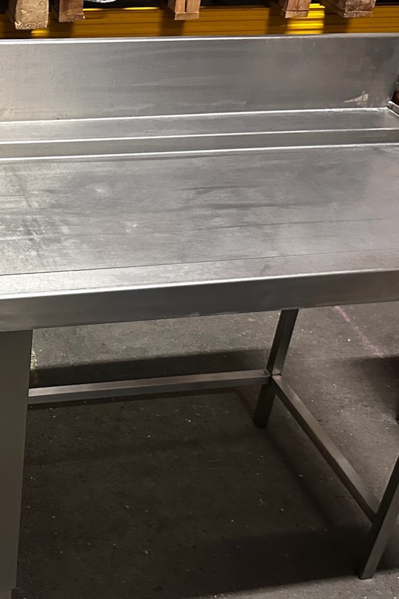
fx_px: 865
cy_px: 336
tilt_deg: -34.0
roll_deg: -1.7
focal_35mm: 52
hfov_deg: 24.9
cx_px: 11
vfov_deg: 38.1
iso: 640
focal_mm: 6.86
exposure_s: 1/33
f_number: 1.78
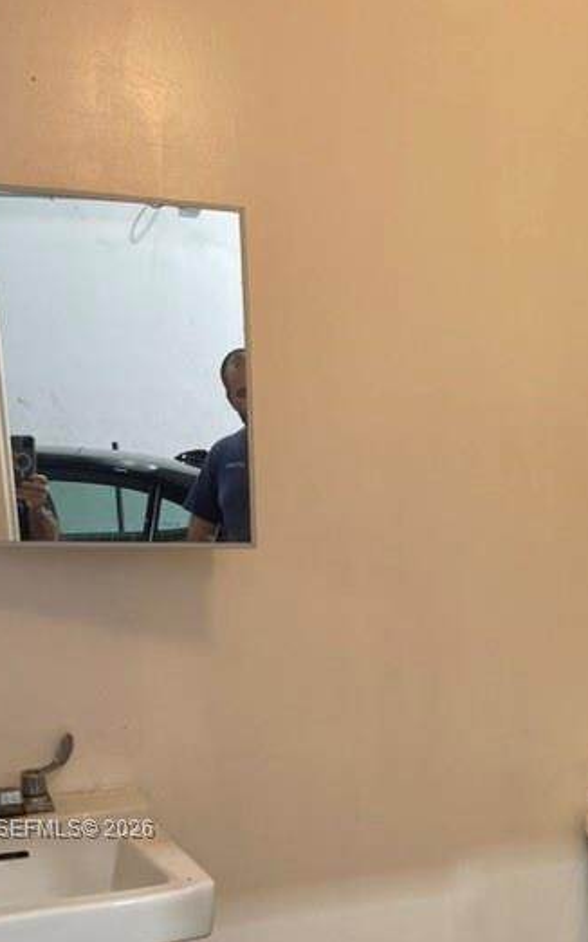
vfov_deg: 36.7
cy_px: 830
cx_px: 557
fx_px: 1334
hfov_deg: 24.0
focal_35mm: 52
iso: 80
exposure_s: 1/120
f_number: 1.6
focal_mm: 5.1
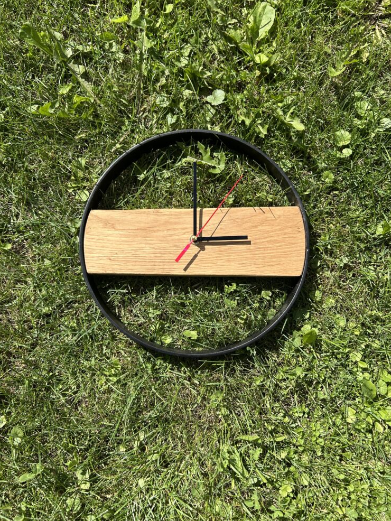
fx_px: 406
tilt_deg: -81.6
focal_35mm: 27
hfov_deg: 51.4
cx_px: 199
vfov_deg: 65.3
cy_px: 260
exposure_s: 1/2457
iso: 50
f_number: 1.5
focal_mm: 5.7
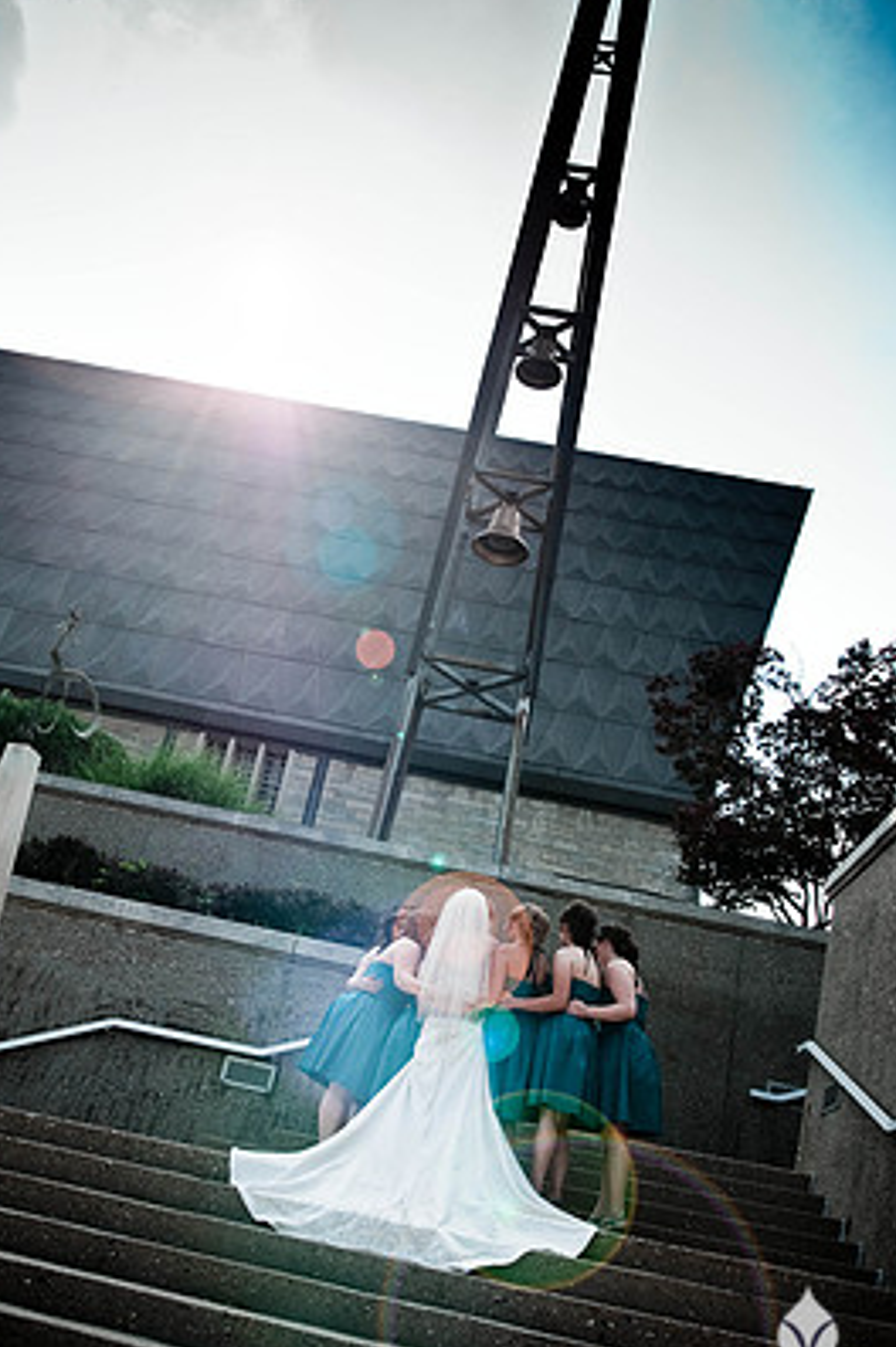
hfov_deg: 38.8
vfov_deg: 55.7
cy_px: 740
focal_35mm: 34
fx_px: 1271
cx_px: 402
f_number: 3.2
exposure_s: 1/1600
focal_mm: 20
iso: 200
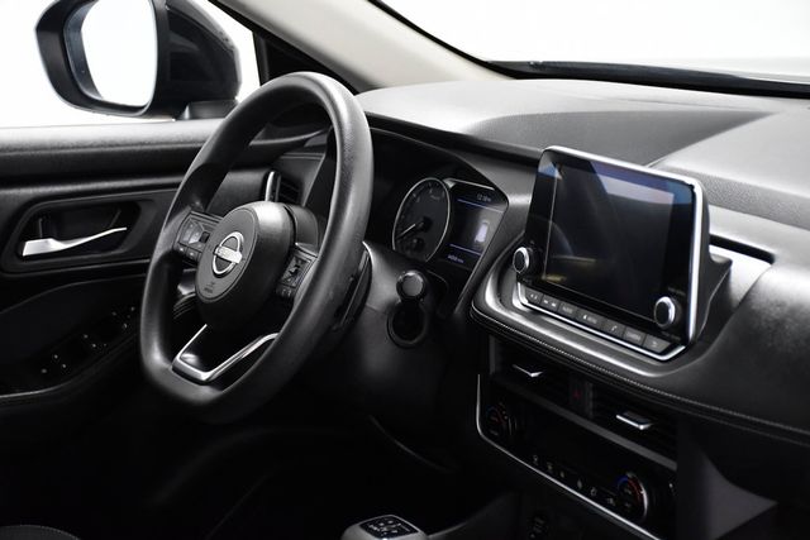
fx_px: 1755
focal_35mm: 78
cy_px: 270
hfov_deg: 26.0
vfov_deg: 17.5
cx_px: 405
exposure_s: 1/160
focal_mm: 52
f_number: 4.8
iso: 2500
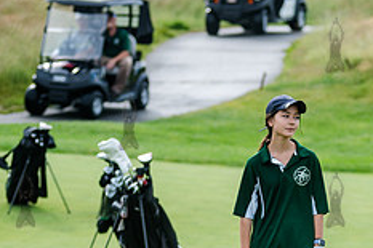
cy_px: 199
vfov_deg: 4.1
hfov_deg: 6.1
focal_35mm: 336
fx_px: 3479
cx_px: 335
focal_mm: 135
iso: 125
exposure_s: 1/640
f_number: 3.5
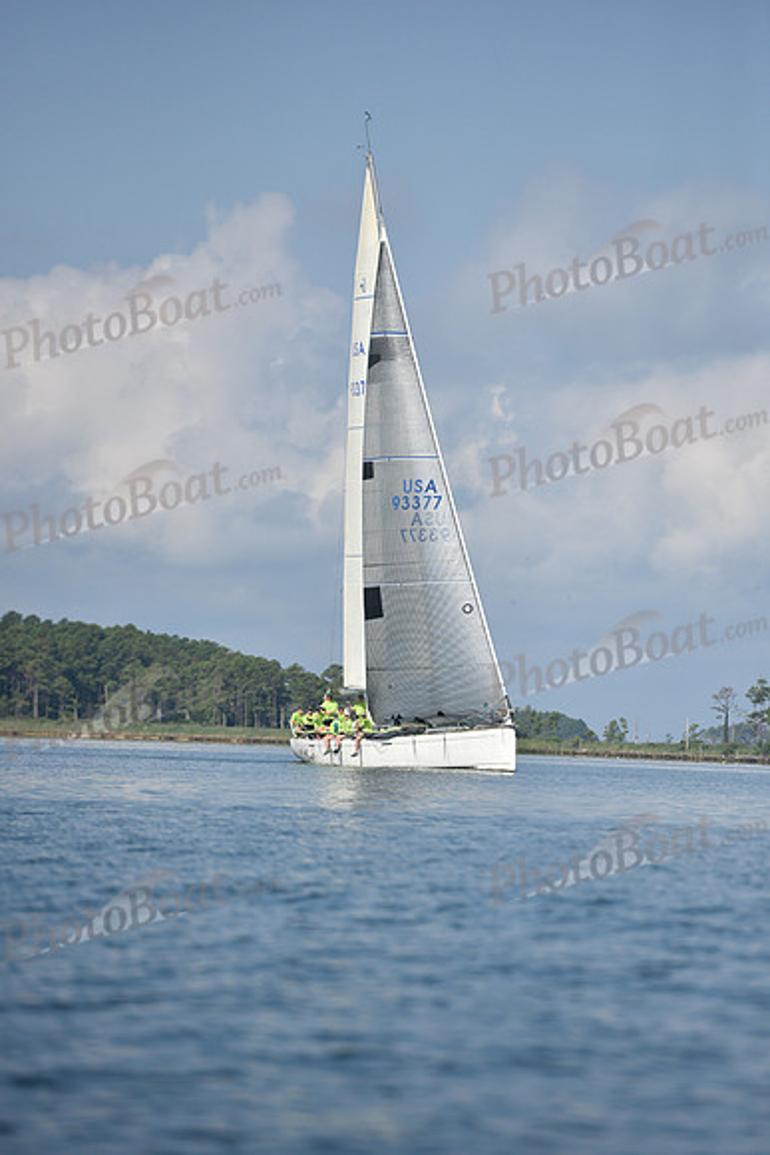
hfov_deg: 6.9
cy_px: 578
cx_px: 385
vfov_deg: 10.3
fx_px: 6412
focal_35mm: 200
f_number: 4
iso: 320
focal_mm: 200
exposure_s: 1/8000
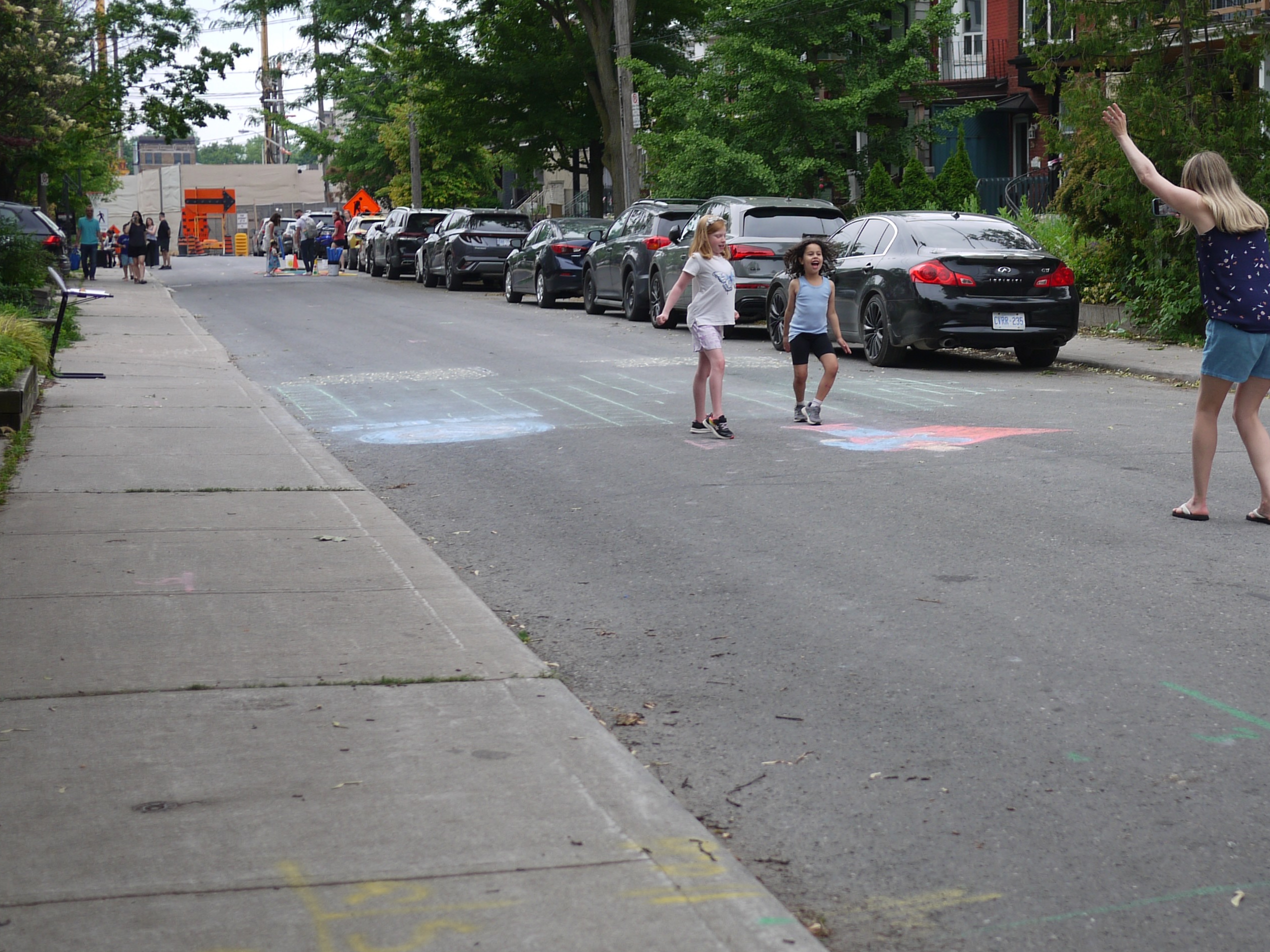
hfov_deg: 30.2
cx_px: 962
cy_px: 453
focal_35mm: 63
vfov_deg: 23.3
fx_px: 2311
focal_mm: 20
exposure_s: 1/1000
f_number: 1.8
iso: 100
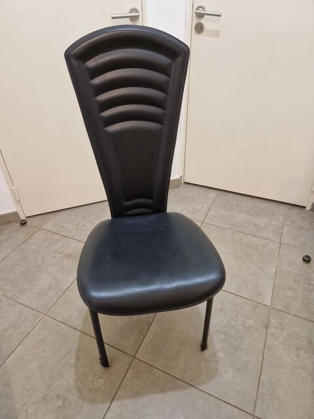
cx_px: 157
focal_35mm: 23
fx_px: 278
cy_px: 210
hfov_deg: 58.9
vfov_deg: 73.9
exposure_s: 1/100
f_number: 1.8
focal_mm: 5.4
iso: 500
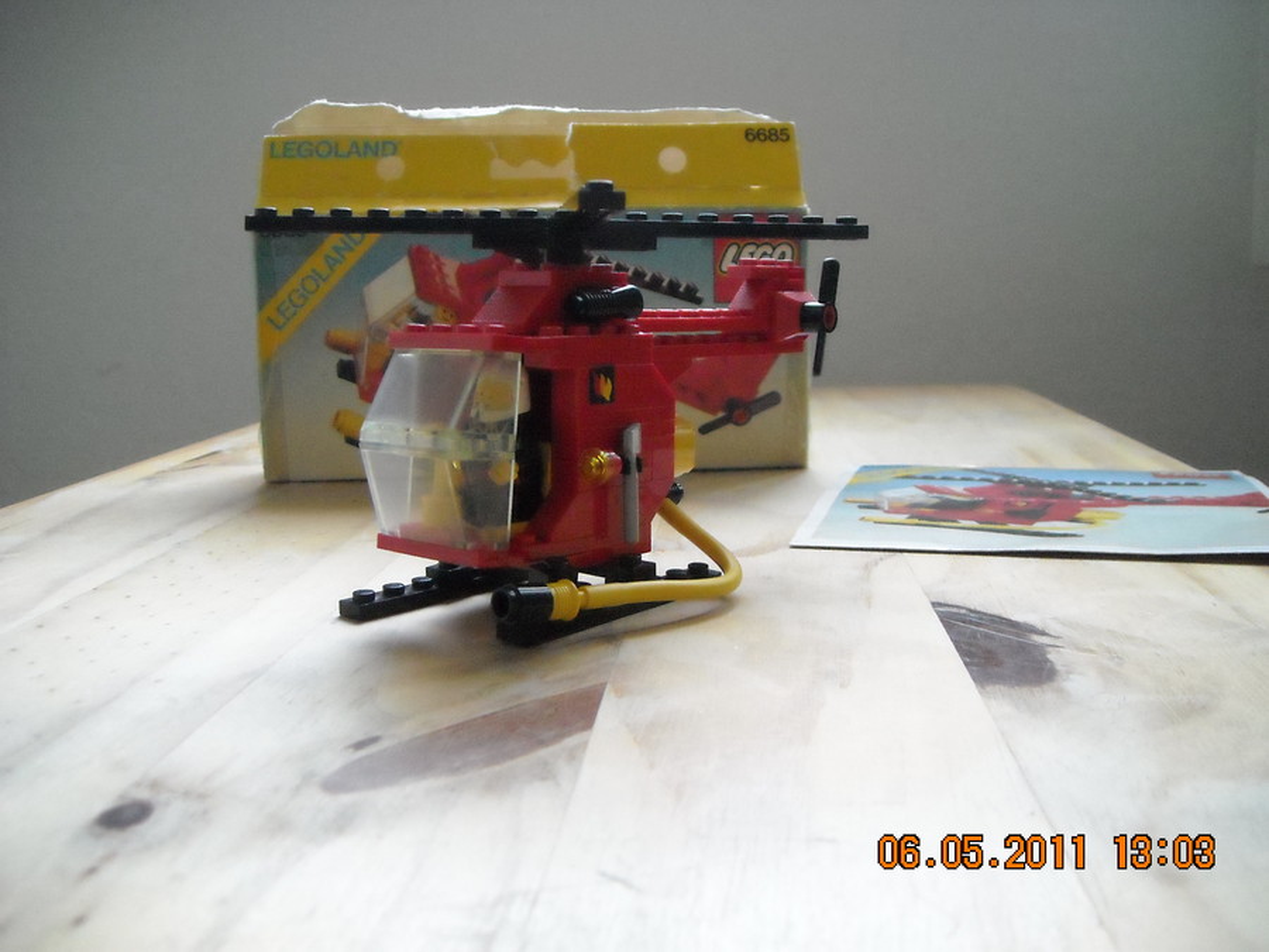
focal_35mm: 35
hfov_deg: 52.6
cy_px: 476
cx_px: 634
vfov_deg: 40.7
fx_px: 1283
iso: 702
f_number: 2.8
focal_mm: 5.7
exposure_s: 1/161
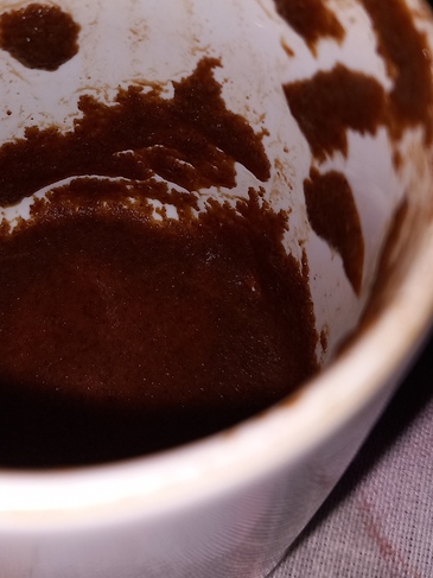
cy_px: 184
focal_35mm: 51
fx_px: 851
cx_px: 83
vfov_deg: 37.0
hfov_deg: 27.9
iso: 20
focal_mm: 4
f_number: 1.8
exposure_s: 1/185
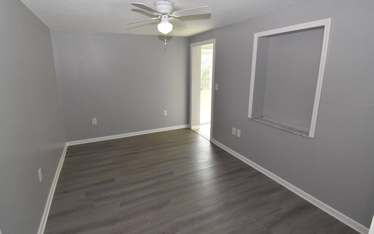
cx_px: 172
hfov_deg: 94.2
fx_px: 173
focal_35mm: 17
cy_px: 105
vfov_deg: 67.8
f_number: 9
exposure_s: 1/200
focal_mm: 10
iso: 1600
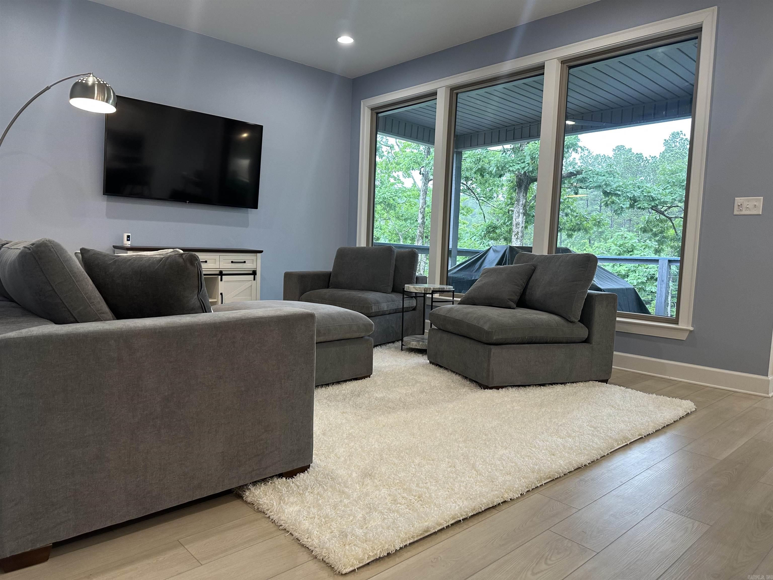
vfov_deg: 56.8
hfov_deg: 71.6
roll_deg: -1.3
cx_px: 386
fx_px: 536
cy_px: 290
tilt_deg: -4.3
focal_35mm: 24
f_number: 1.78
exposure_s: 1/60
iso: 125
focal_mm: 6.86
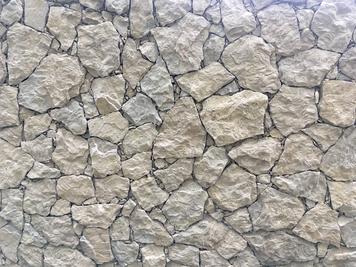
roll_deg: +1.8
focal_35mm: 29
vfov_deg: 48.2
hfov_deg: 61.7
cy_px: 134
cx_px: 178
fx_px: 298
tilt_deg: -13.3
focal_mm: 4.15
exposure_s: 1/33
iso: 64
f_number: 2.2
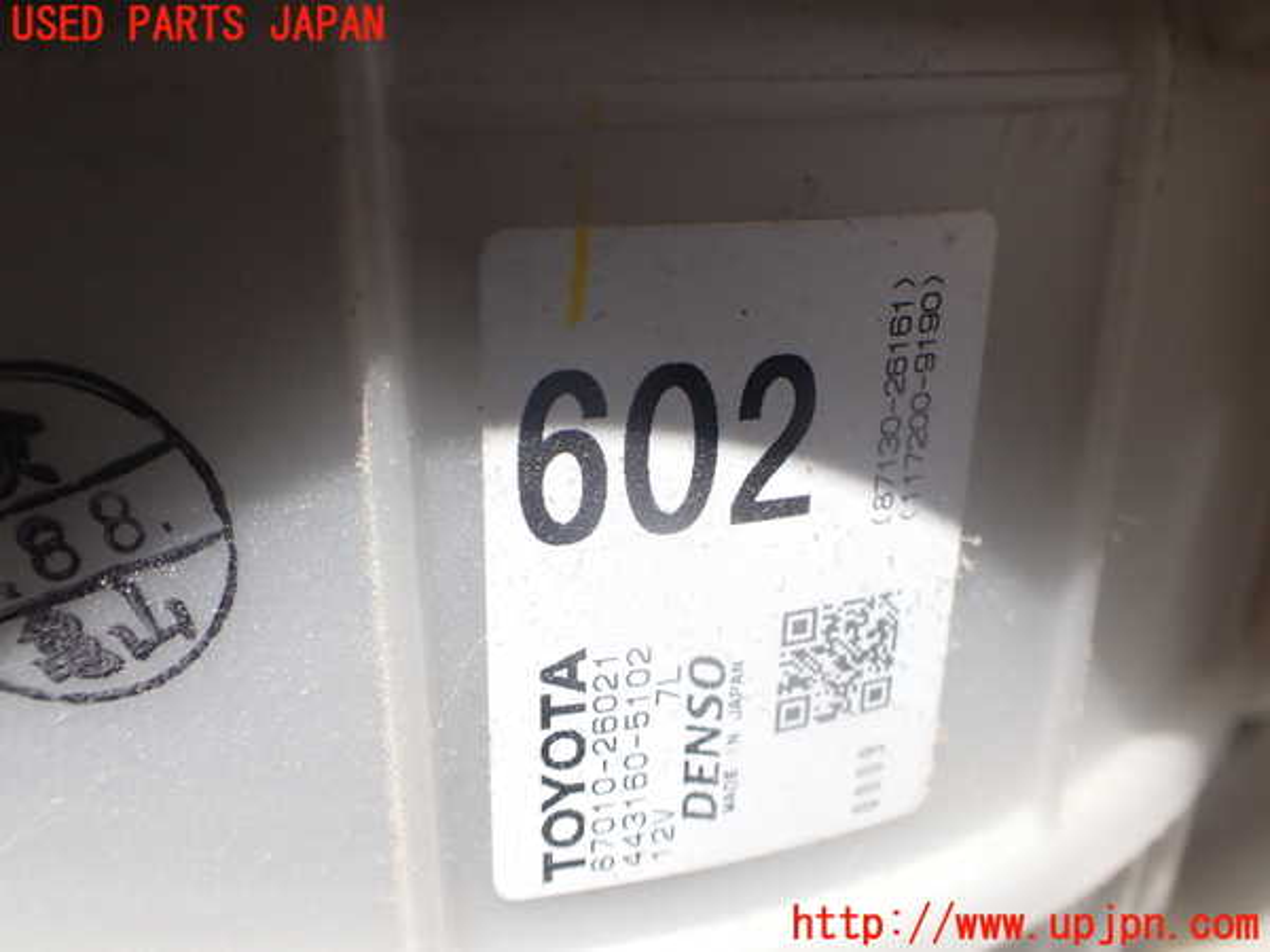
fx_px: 1101
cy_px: 476
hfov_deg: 60.0
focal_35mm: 30
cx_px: 635
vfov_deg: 46.8
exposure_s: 1/320
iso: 100
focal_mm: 5.4
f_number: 3.2
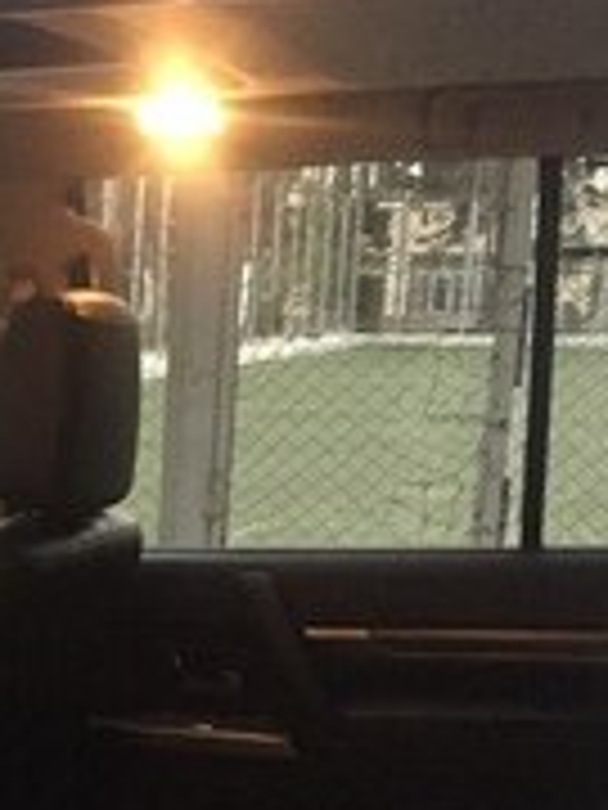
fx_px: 1874
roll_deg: +0.2
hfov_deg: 17.6
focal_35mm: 80
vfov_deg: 22.6
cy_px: 963
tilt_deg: -17.9
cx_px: -104
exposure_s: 1/17
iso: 320
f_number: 2.2
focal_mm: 4.15
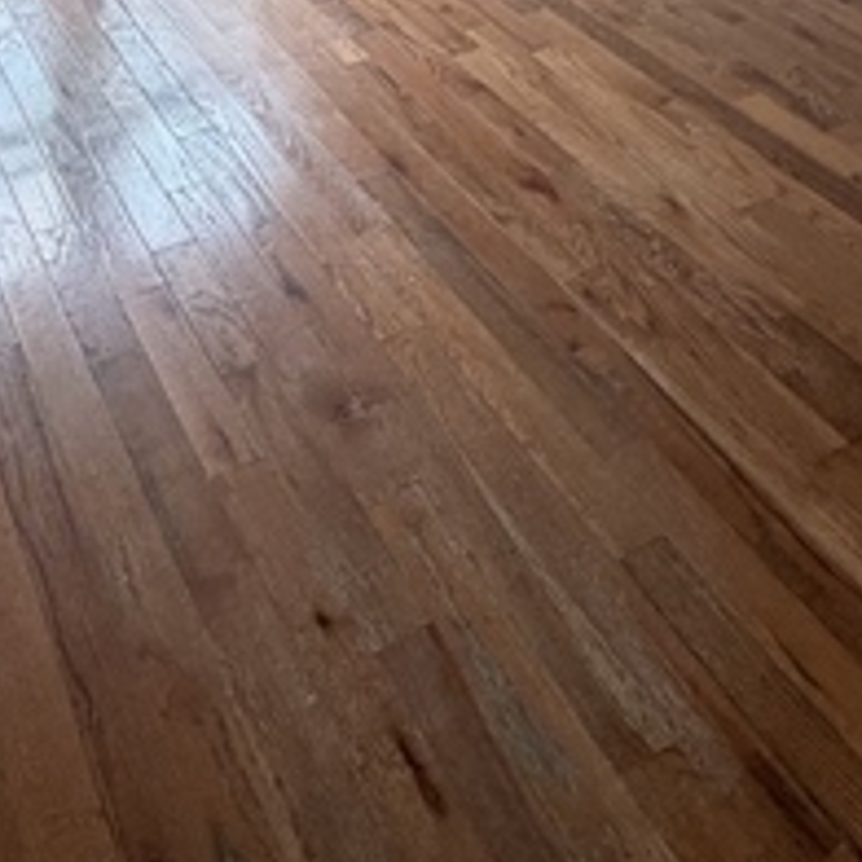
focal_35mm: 42
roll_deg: -1.3
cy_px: -147
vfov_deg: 33.4
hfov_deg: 39.8
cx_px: 330
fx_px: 1183
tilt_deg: -18.7
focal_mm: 2.22
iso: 250
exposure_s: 1/60
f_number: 2.2
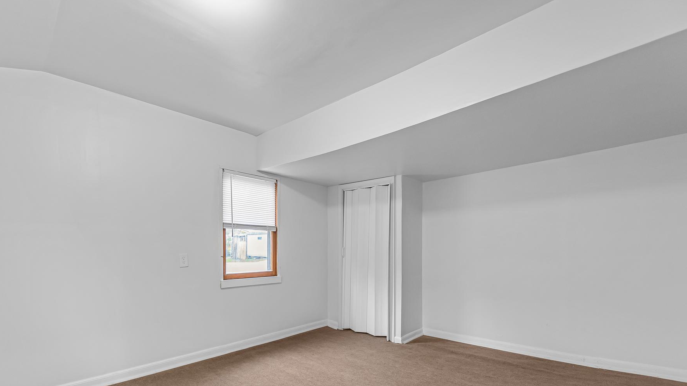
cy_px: 253
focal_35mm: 17
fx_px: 310
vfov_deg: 62.5
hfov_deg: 95.7
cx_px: 313
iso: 640
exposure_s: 1/125
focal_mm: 14
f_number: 2.8
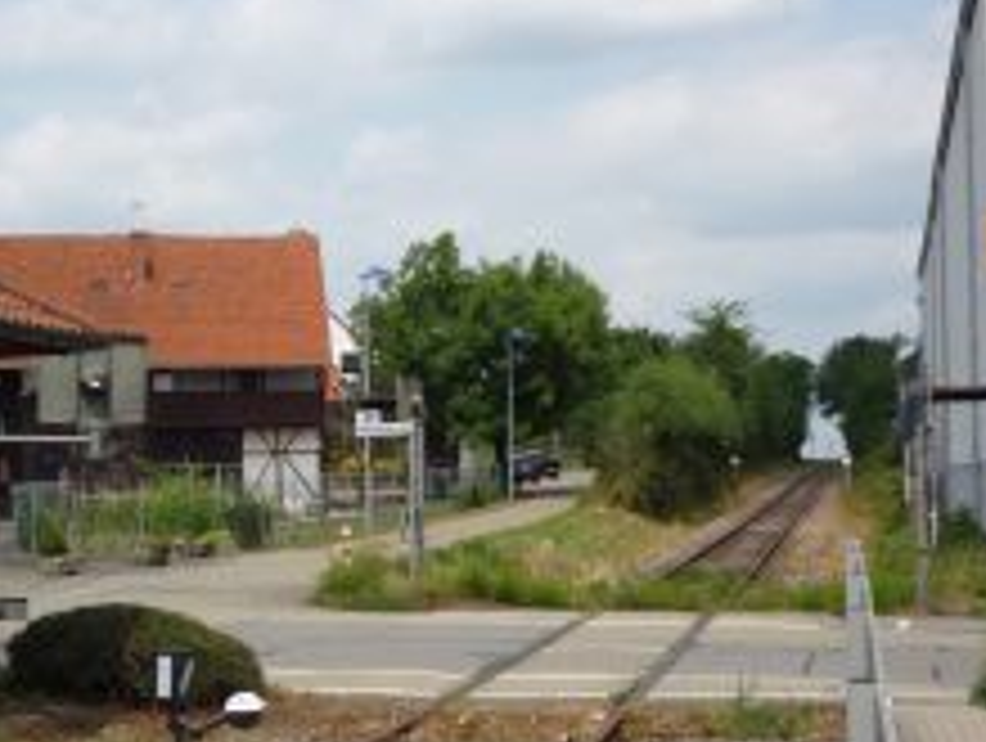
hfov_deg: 27.6
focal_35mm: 70
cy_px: 490
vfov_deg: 21.0
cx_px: 351
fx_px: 1997
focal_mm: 5.2
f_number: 5.6
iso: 100
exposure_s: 1/500
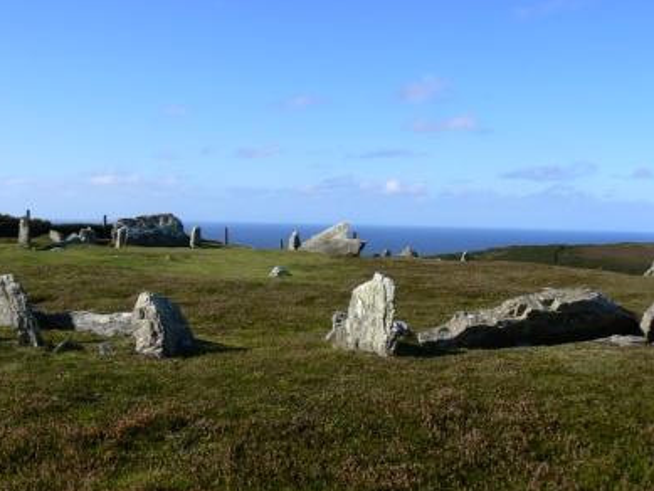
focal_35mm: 40
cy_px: 269
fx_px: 756
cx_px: 293
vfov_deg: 35.9
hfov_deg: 46.7
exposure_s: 1/400
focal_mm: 6
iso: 80
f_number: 7.1
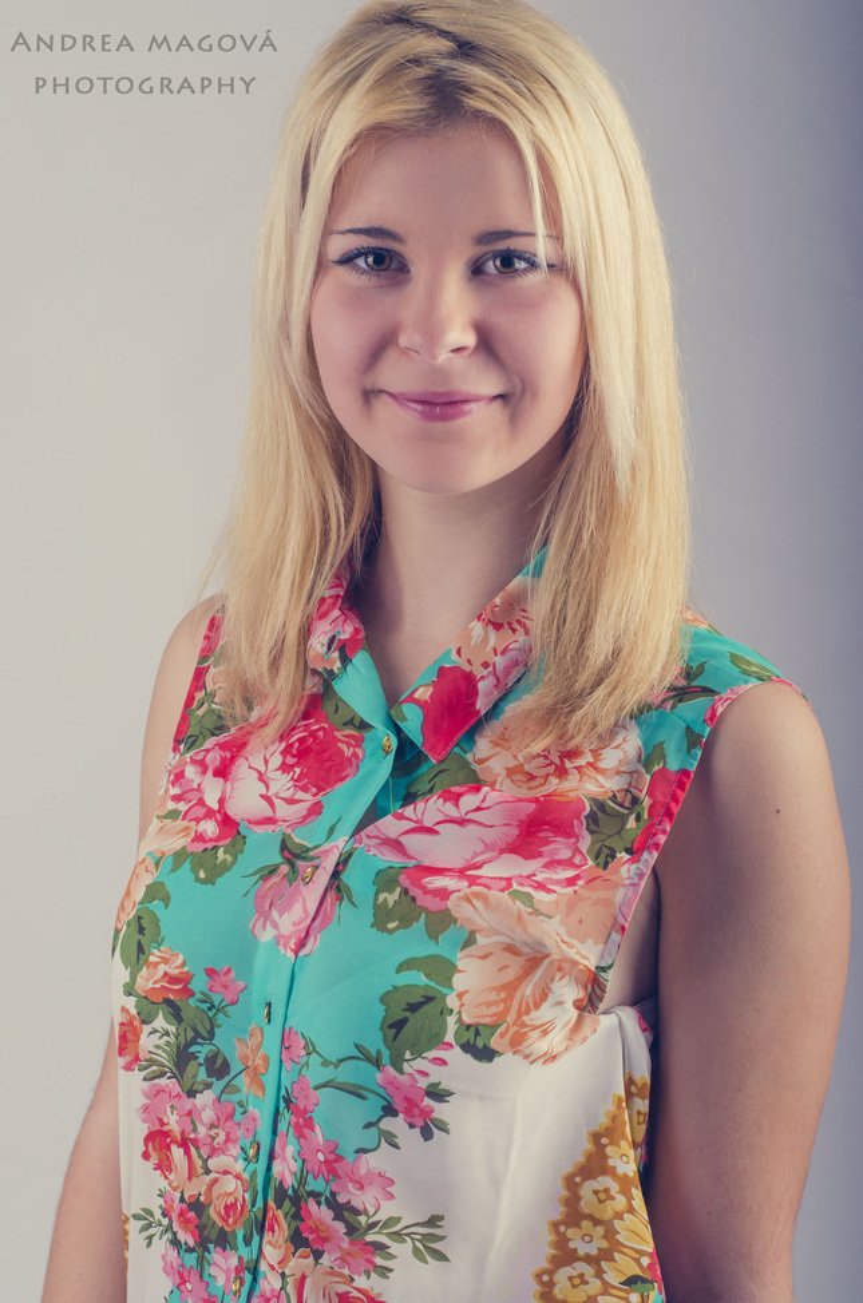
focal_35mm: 75
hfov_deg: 18.1
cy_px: 652
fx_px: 2709
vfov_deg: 27.0
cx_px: 432
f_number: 8
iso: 640
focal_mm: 50
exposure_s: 1/125
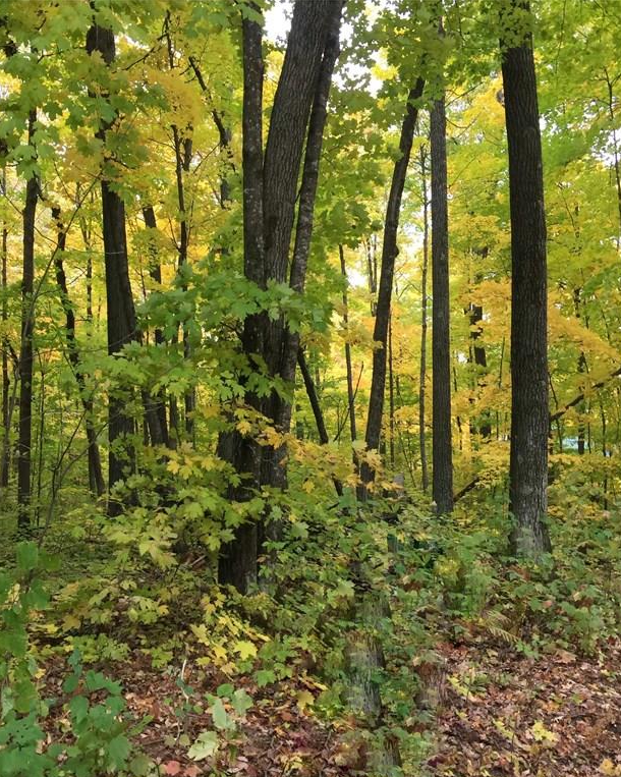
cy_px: 390
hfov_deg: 39.0
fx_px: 873
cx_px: 258
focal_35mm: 38
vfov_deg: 47.9
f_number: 2.2
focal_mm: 4.15
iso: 32
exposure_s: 1/15
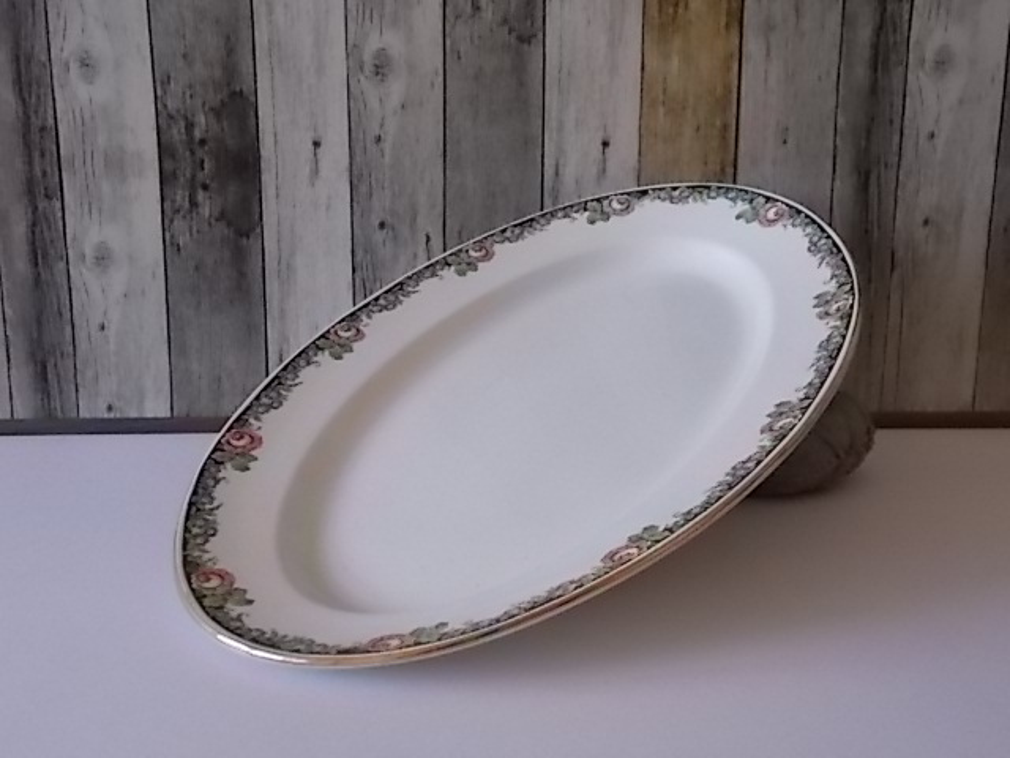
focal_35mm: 44
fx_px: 1284
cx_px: 505
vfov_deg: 32.9
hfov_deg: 42.9
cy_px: 379
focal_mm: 7.9
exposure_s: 1/125
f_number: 4.2
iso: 500
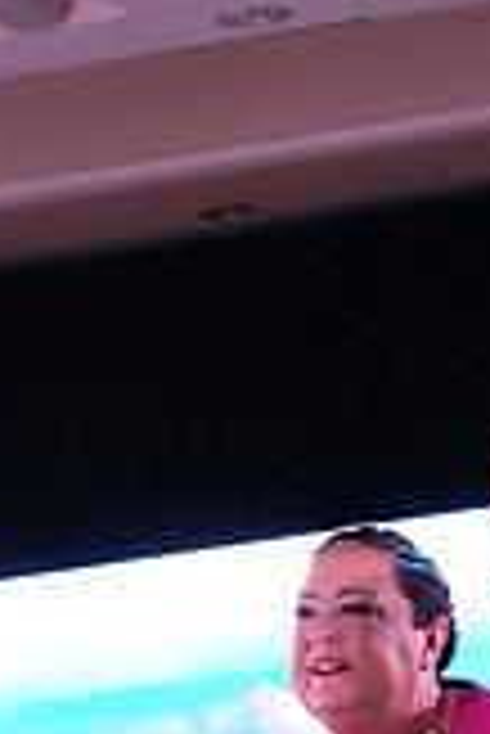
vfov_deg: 7.9
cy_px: 1184
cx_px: 600
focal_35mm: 253
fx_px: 5154
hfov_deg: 5.4
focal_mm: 71
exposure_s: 1/250
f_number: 7.1
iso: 8000
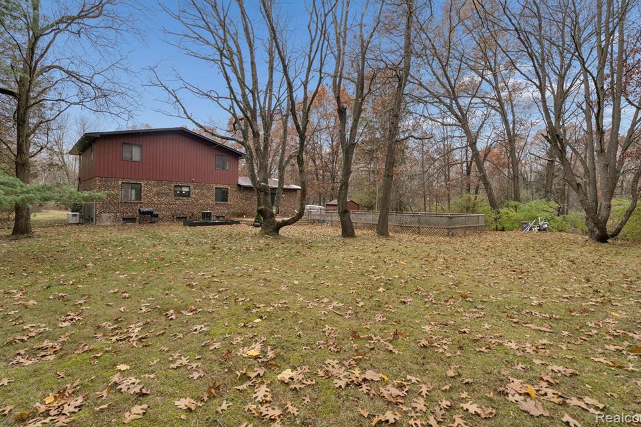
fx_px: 303
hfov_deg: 93.3
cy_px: 202
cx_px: 322
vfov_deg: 70.3
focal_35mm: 17
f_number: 8
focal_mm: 16
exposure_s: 1/160
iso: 200
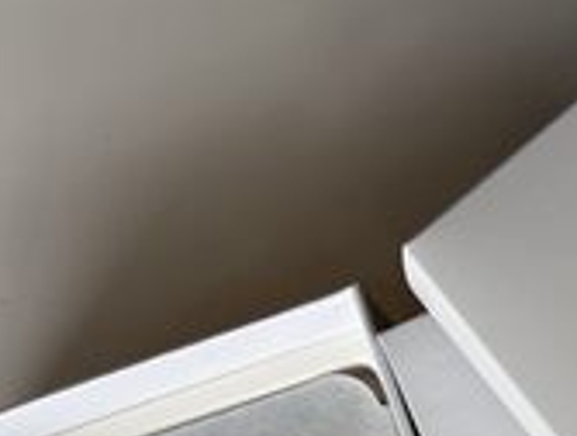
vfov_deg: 15.8
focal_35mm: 86
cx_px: 539
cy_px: 657
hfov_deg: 22.1
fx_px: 1437
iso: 80
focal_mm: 6.76
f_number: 1.78
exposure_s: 1/303
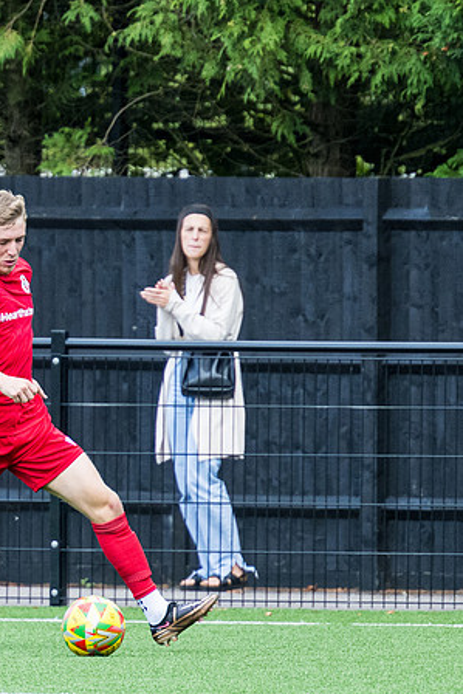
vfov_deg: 2.7
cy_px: 374
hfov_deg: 1.8
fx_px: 14456
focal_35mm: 750
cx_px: -179
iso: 800
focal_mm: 210
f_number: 4
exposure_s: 1/1250
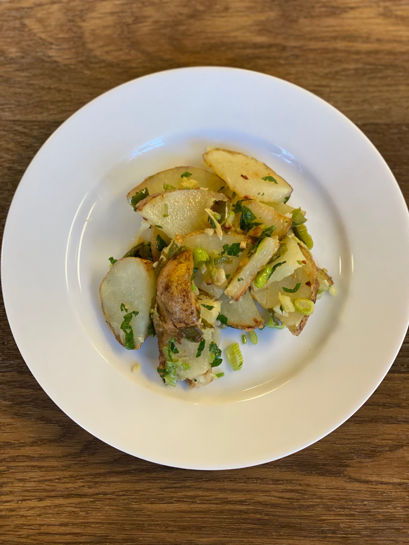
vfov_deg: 36.8
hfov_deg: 28.0
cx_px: 204
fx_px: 819
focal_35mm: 52
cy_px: 272
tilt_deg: -75.7
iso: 160
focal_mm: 6
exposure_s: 1/120
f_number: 2
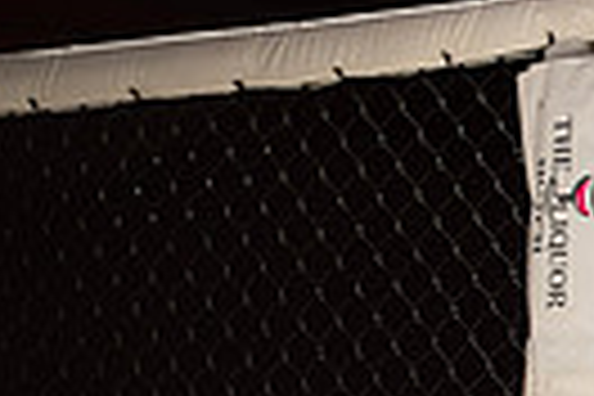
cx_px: 765
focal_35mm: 285
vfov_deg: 4.8
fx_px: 4702
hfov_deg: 7.2
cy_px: 668
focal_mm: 65
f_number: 2.8
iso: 900
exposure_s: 1/1000
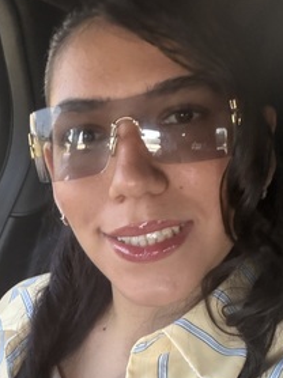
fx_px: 590
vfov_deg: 34.3
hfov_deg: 26.9
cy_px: 311
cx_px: 97
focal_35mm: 54
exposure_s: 1/60
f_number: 1.9
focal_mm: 2.71
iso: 160
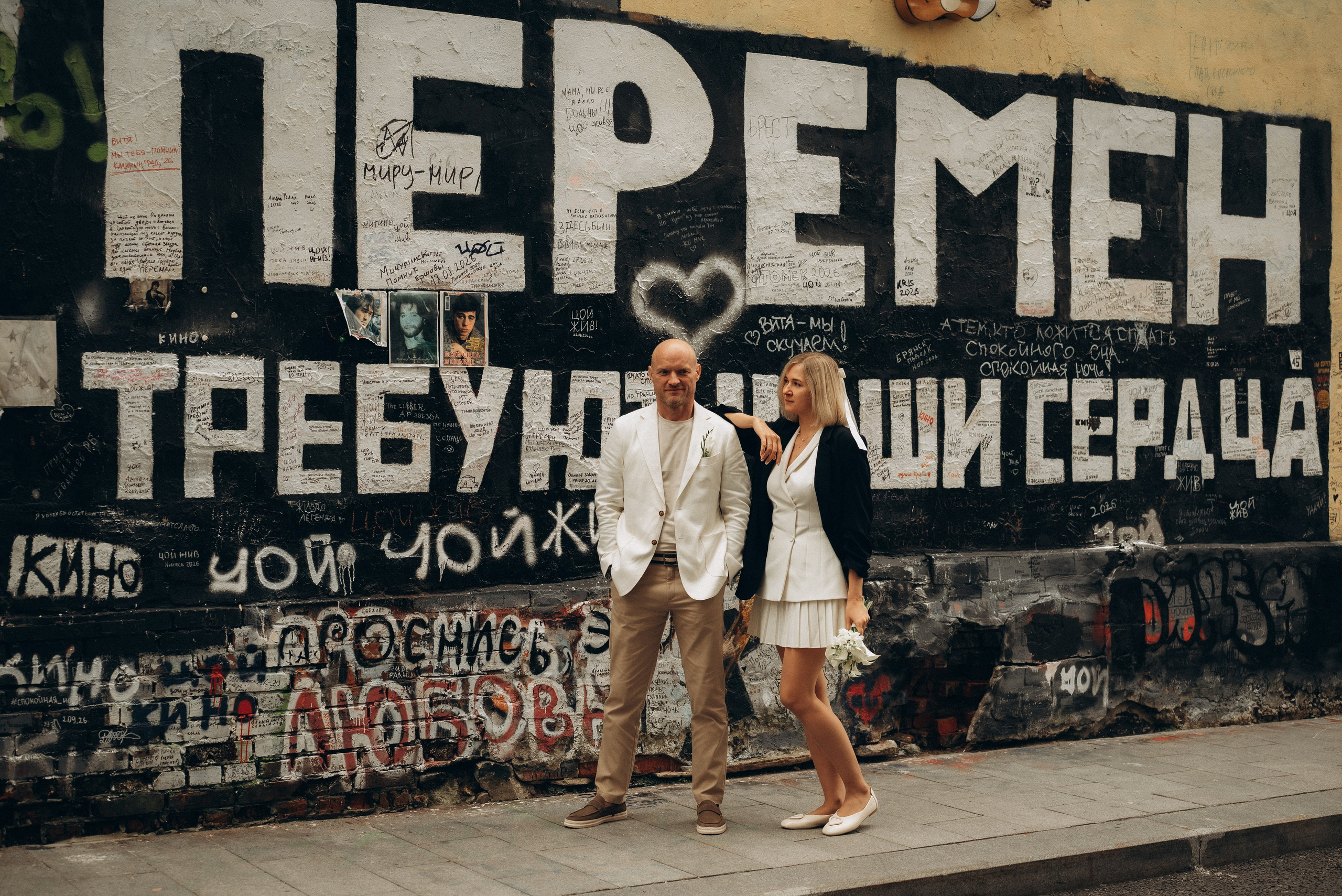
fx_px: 1865
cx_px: 671
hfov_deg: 39.6
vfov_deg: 27.0
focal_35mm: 50
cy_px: 448
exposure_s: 1/500
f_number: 3.2
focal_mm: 50
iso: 250
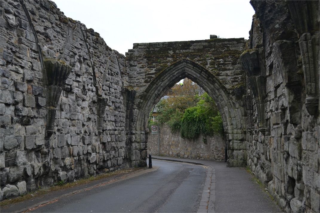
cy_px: 106
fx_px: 373
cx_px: 160
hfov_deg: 46.4
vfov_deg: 31.9
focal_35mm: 42
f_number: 5.6
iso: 160
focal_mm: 28
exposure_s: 1/125
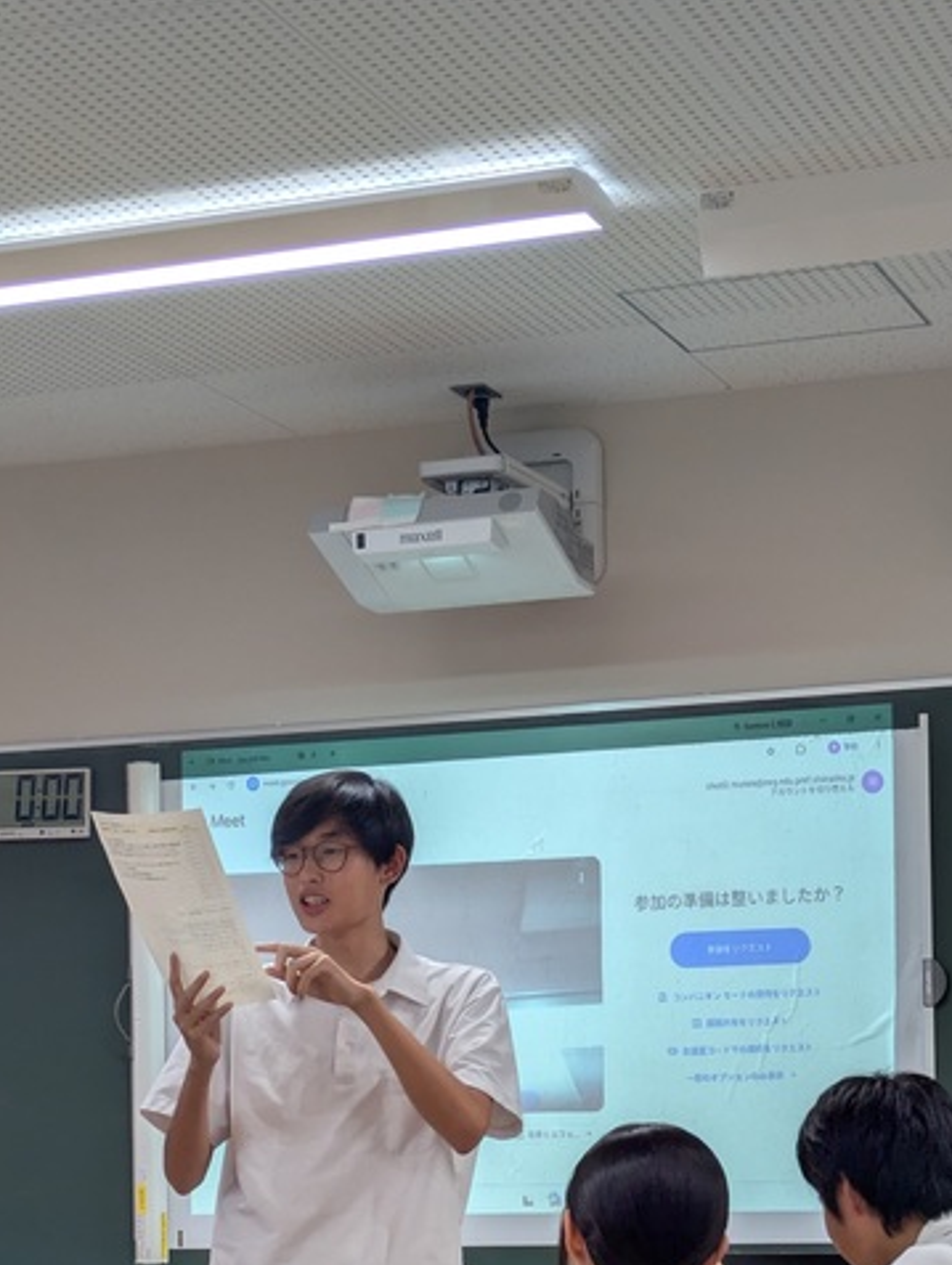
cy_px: 1093
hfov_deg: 16.2
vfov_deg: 21.1
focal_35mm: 91
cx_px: 331
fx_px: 3329
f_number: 1.89
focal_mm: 5.43
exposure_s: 1/100
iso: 89
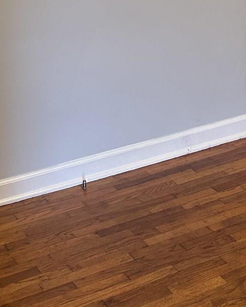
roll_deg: +0.4
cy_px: -14
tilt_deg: -13.8
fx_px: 838
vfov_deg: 20.1
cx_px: 318
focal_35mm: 92
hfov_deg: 15.9
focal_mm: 5.7
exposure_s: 1/60
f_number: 1.5
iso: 200
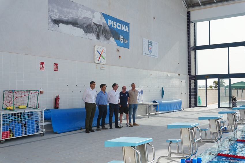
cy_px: 82
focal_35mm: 39
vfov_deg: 34.2
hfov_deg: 49.6
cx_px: 122
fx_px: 265
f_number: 9
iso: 100
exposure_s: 1/125
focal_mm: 26
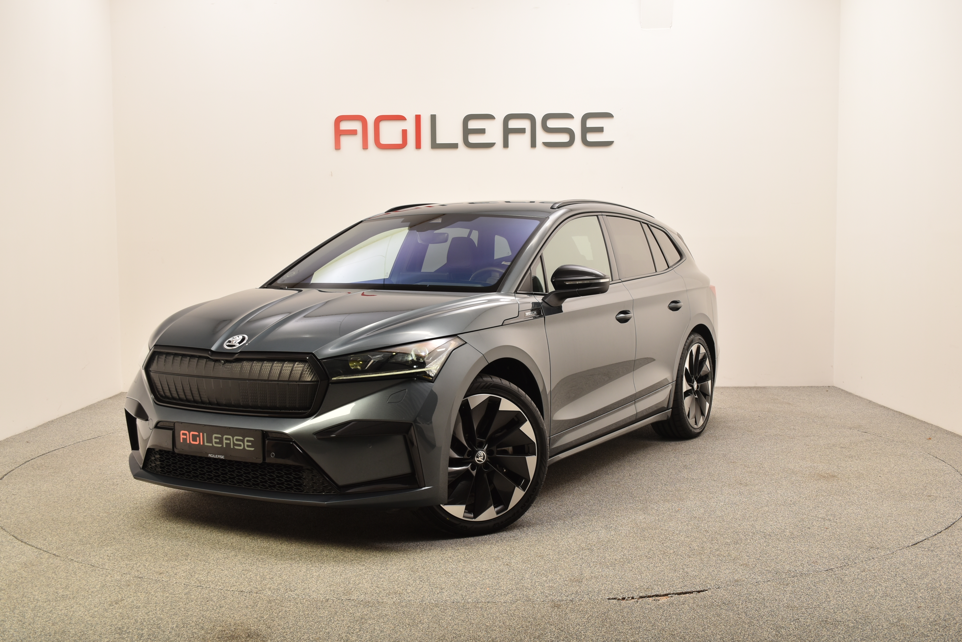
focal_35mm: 39
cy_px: 321
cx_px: 481
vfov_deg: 34.2
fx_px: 1042
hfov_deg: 49.5
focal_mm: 26
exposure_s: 1/200
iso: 100
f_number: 7.1
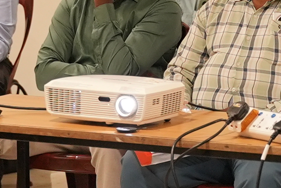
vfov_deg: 5.9
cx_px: 289
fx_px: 1820
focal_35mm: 233
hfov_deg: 8.8
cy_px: 89
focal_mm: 36
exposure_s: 1/100
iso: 1250
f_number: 2.8
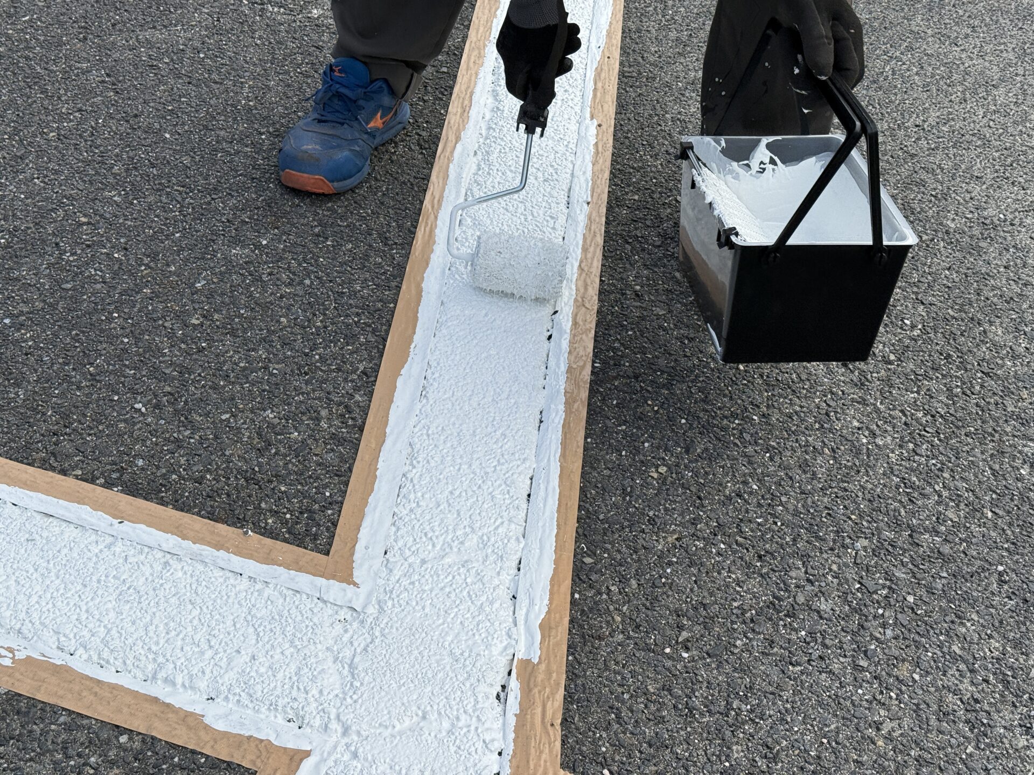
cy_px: 388
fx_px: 1434
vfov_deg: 30.3
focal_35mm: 48
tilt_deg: -39.0
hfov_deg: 39.7
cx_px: 517
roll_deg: -9.1
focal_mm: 6.76
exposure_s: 1/3704
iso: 80
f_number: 1.78
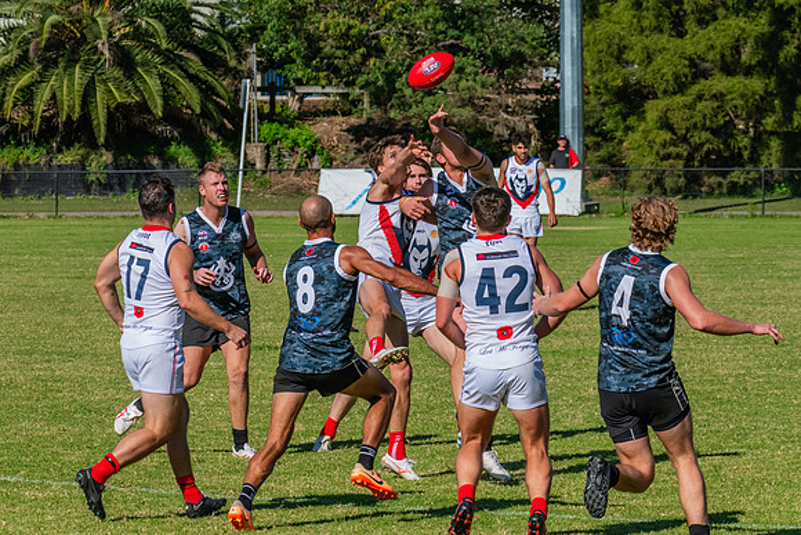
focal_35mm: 254
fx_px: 5648
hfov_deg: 8.1
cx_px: 384
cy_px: 257
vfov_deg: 5.4
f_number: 16
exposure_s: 1/1600
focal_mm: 240
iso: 1600
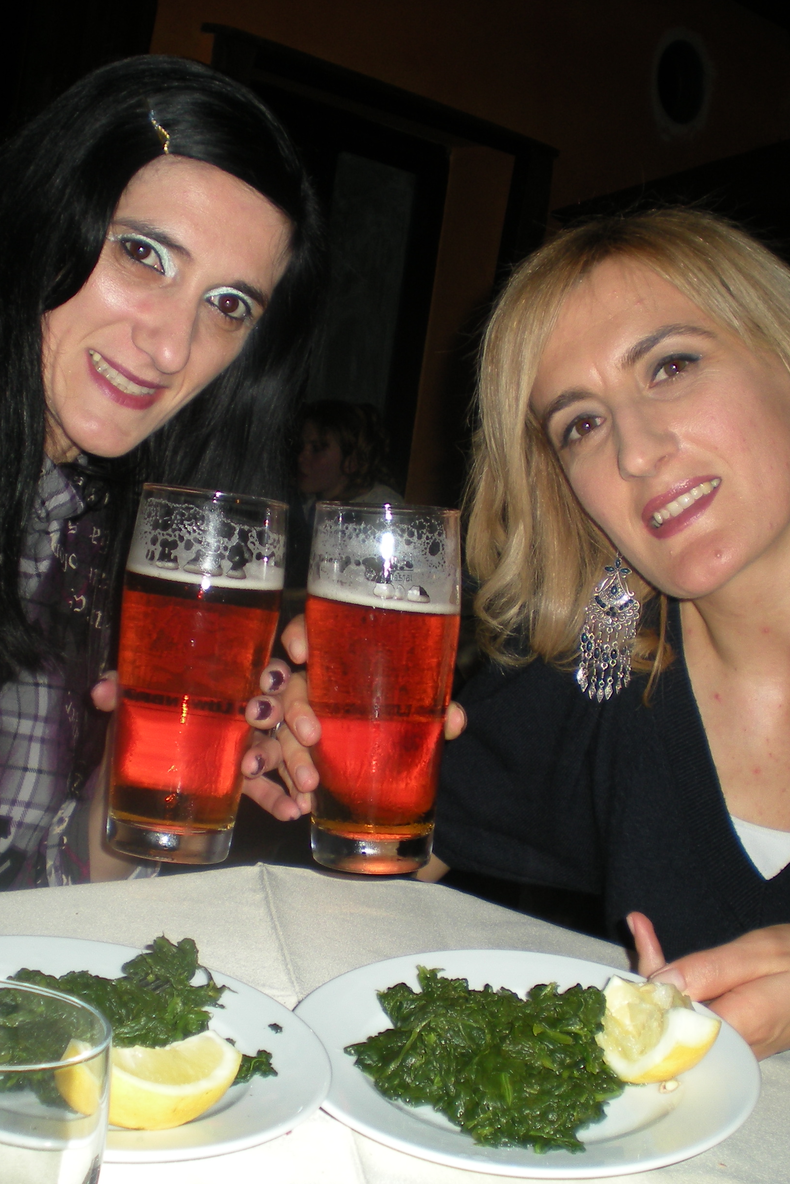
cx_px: 361
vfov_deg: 37.5
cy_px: 593
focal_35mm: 53
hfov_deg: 25.5
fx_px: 1744
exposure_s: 1/60
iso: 64
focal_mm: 6.3
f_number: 3.1
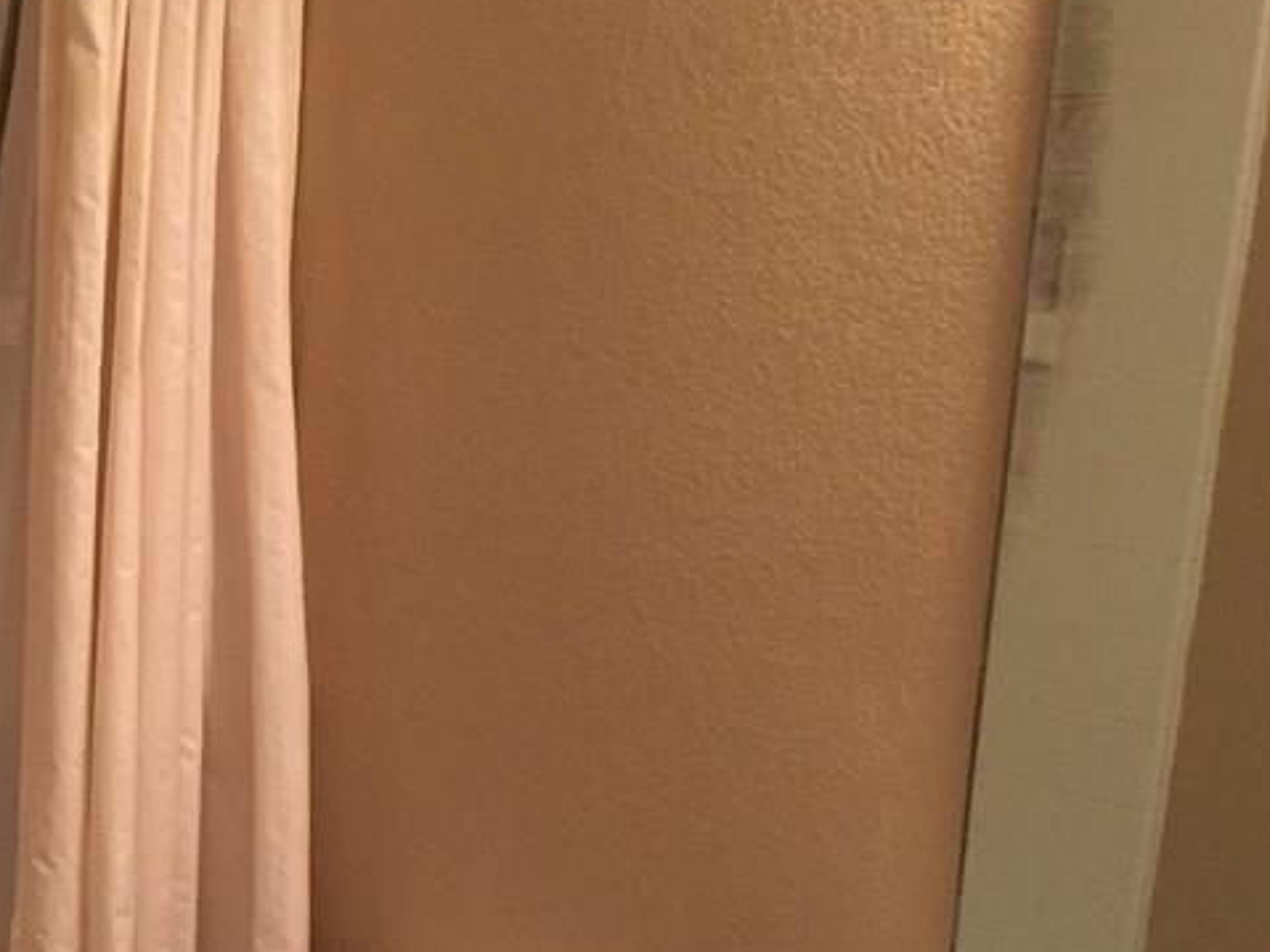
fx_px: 2274
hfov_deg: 29.1
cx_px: -11
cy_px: 684
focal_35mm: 62
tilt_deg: -11.3
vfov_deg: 23.5
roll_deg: -1.7
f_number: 2.2
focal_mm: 4.15
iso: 125
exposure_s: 1/30
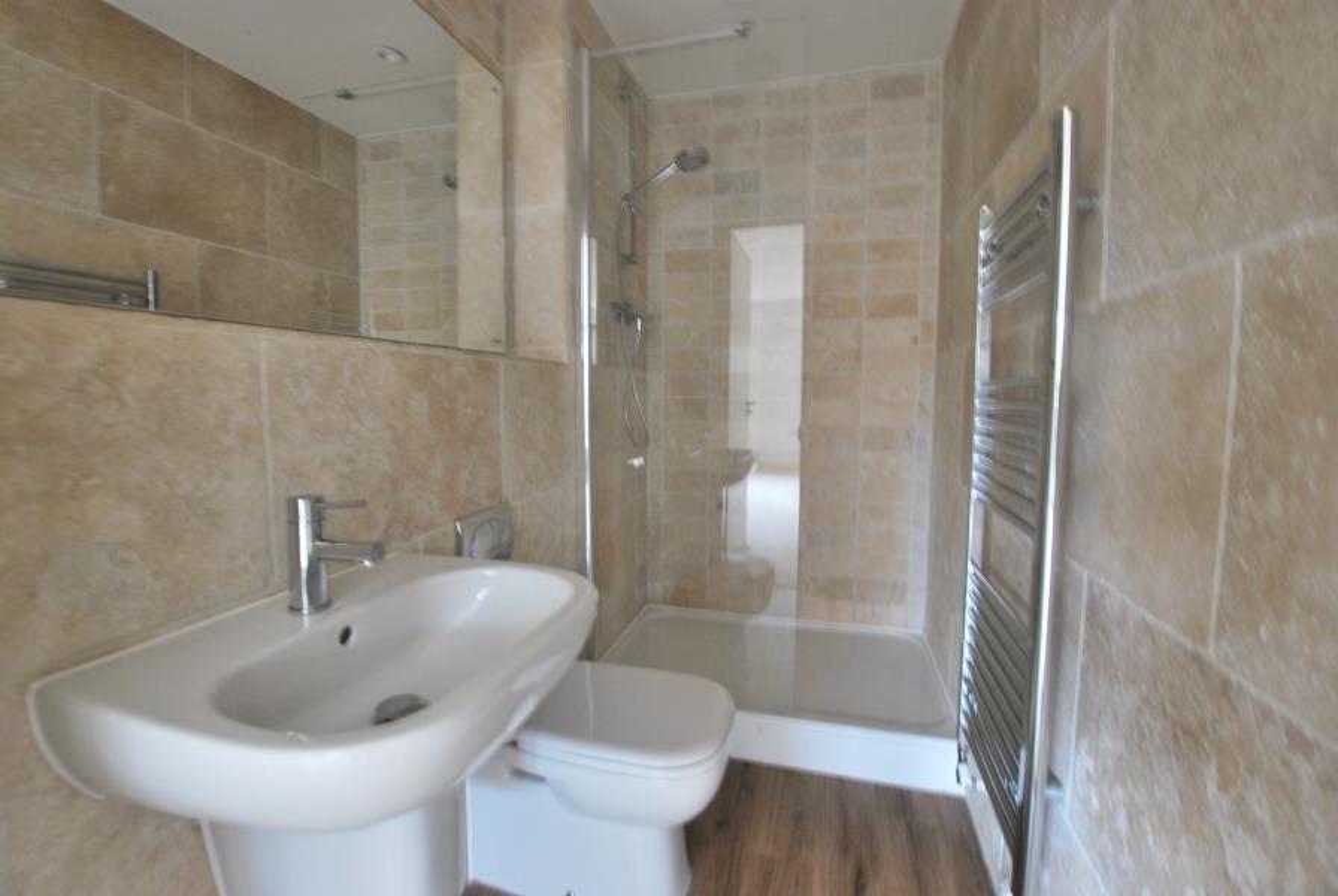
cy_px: 448
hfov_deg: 100.3
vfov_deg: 77.5
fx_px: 558
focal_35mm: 15
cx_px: 669
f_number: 5.6
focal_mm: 10
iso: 400
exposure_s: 1/3
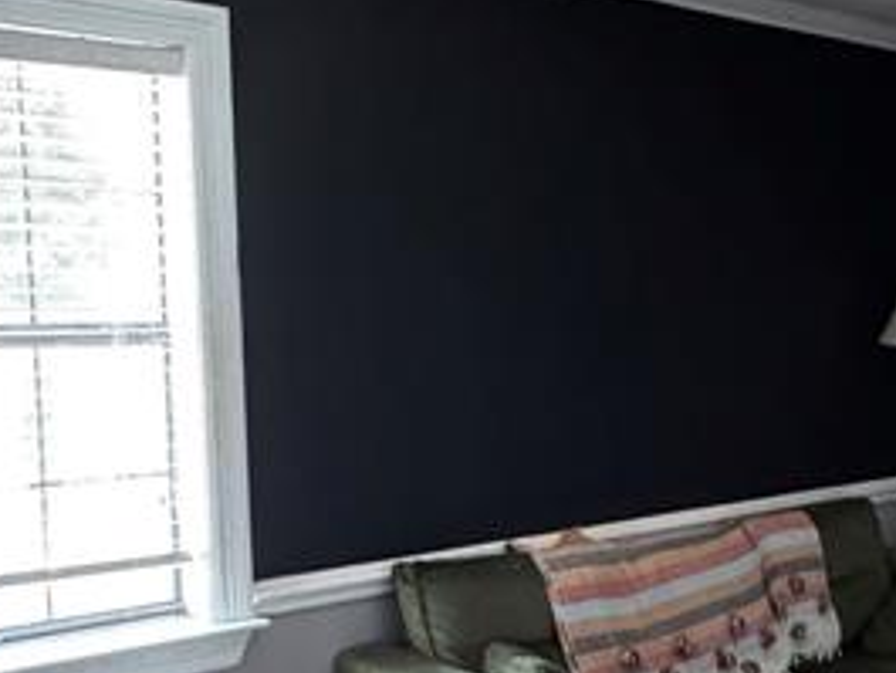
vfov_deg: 26.8
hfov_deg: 34.1
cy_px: 467
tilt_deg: -8.0
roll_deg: -0.1
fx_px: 1398
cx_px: 761
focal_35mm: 54
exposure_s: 1/40
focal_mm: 2.22
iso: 1250
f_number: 2.2
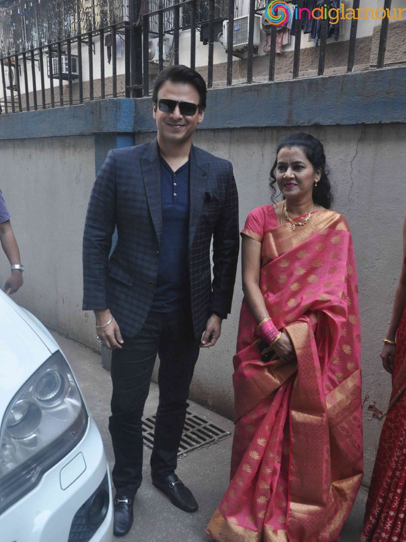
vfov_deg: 53.1
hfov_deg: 41.2
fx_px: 540
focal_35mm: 35
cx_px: 202
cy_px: 306
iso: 1250
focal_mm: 21
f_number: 9
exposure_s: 1/160
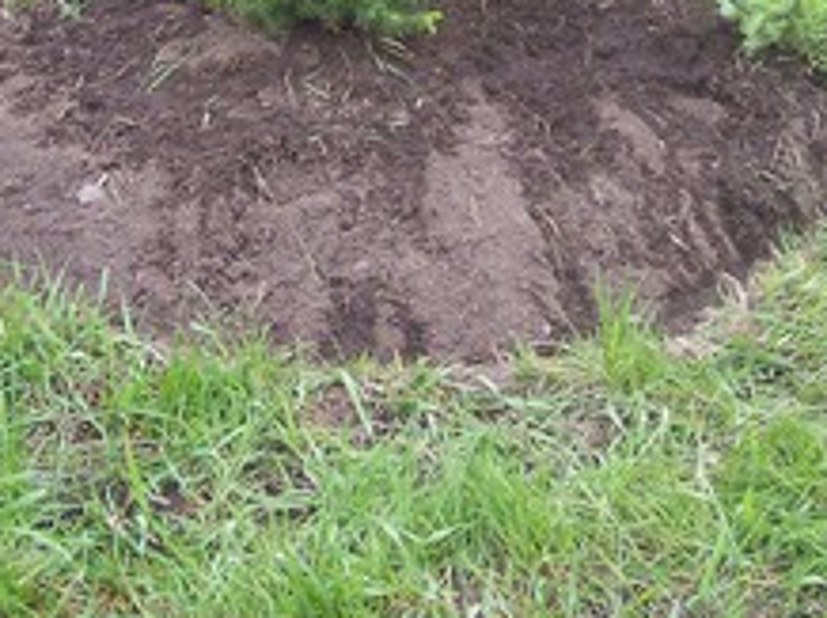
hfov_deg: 20.9
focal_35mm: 94
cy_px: -125
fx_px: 2243
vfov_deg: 15.1
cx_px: 455
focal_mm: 8
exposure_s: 1/250
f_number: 2.8
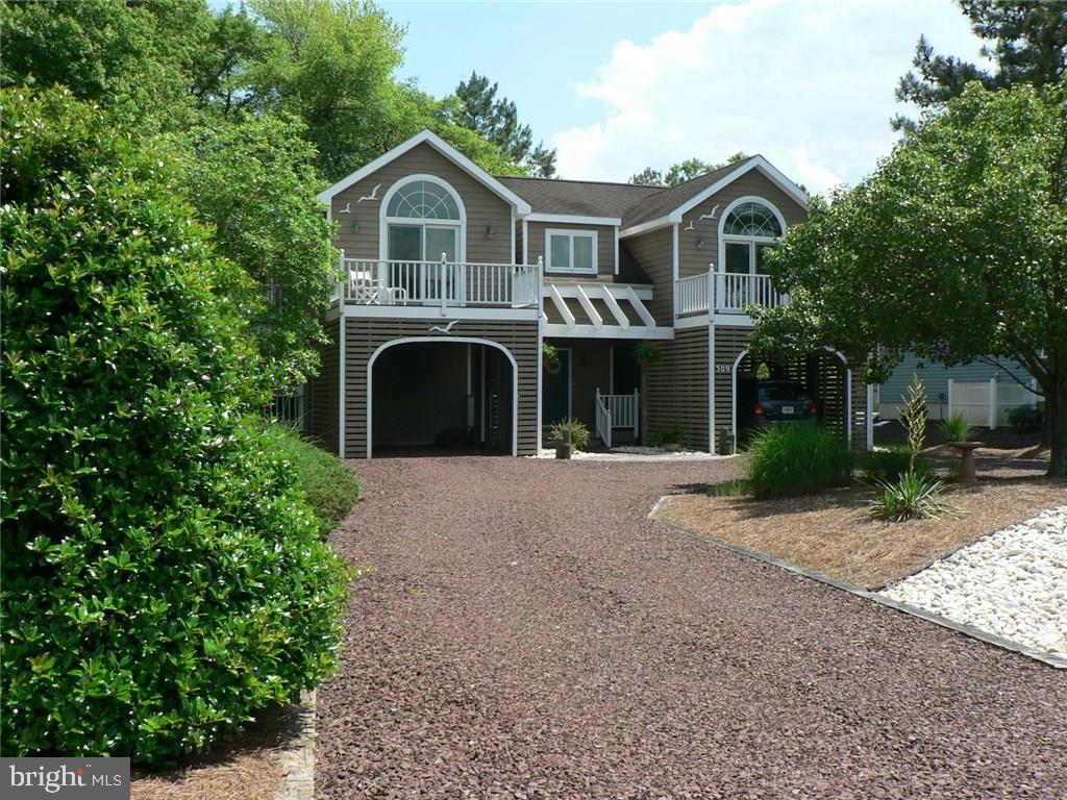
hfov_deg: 51.4
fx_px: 1110
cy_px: 400
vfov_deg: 39.7
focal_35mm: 36
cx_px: 534
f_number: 4
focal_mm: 6
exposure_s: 1/400
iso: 80
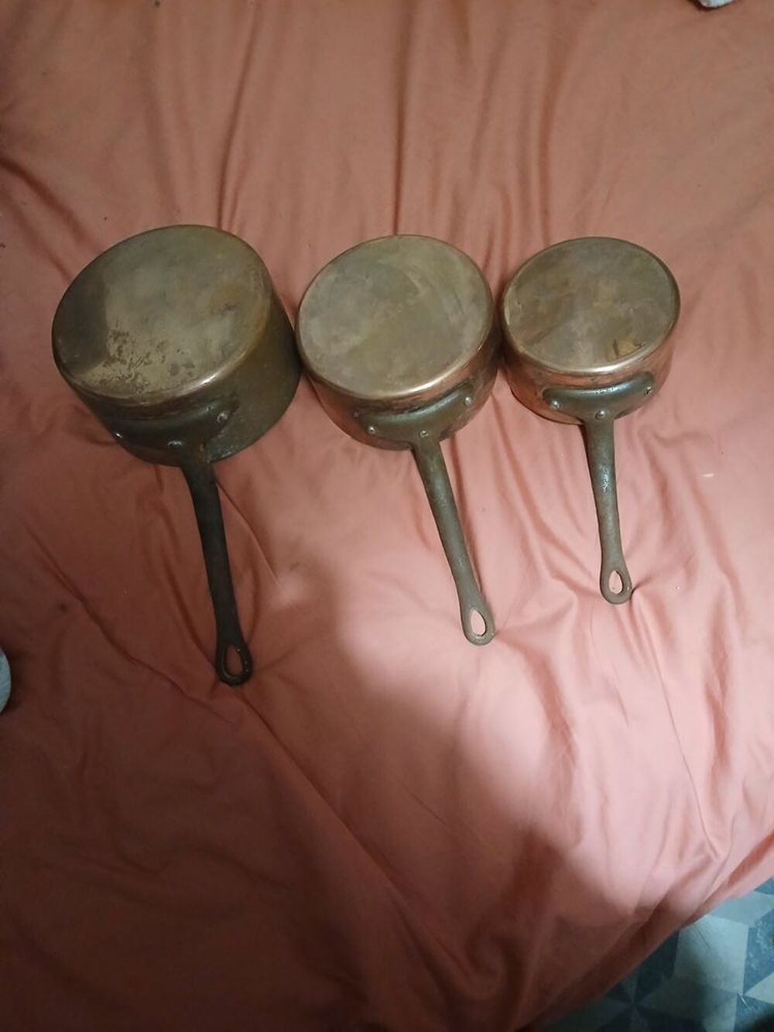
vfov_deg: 67.3
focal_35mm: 26
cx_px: 387
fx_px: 775
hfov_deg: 53.1
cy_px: 516
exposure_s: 1/16.7
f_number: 1.8
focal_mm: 3.98
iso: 1000
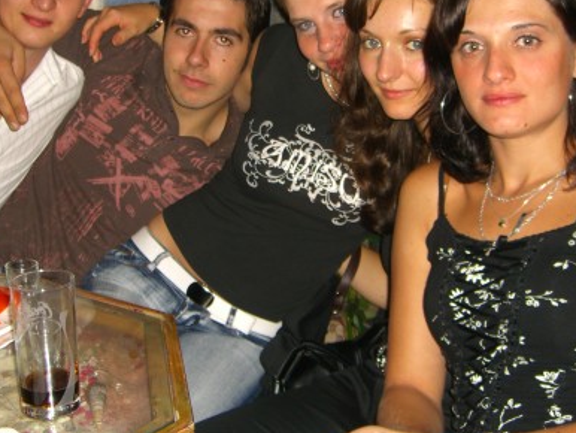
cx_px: 287
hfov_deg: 32.7
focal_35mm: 59
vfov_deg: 24.7
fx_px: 982
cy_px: 136
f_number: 2.8
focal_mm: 7.9
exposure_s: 1/60
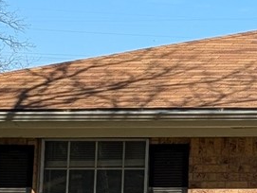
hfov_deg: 9.5
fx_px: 1346
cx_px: 653
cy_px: 30
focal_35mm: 181
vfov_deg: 8.2
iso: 18
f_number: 1.68
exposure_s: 1/1143
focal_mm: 6.9
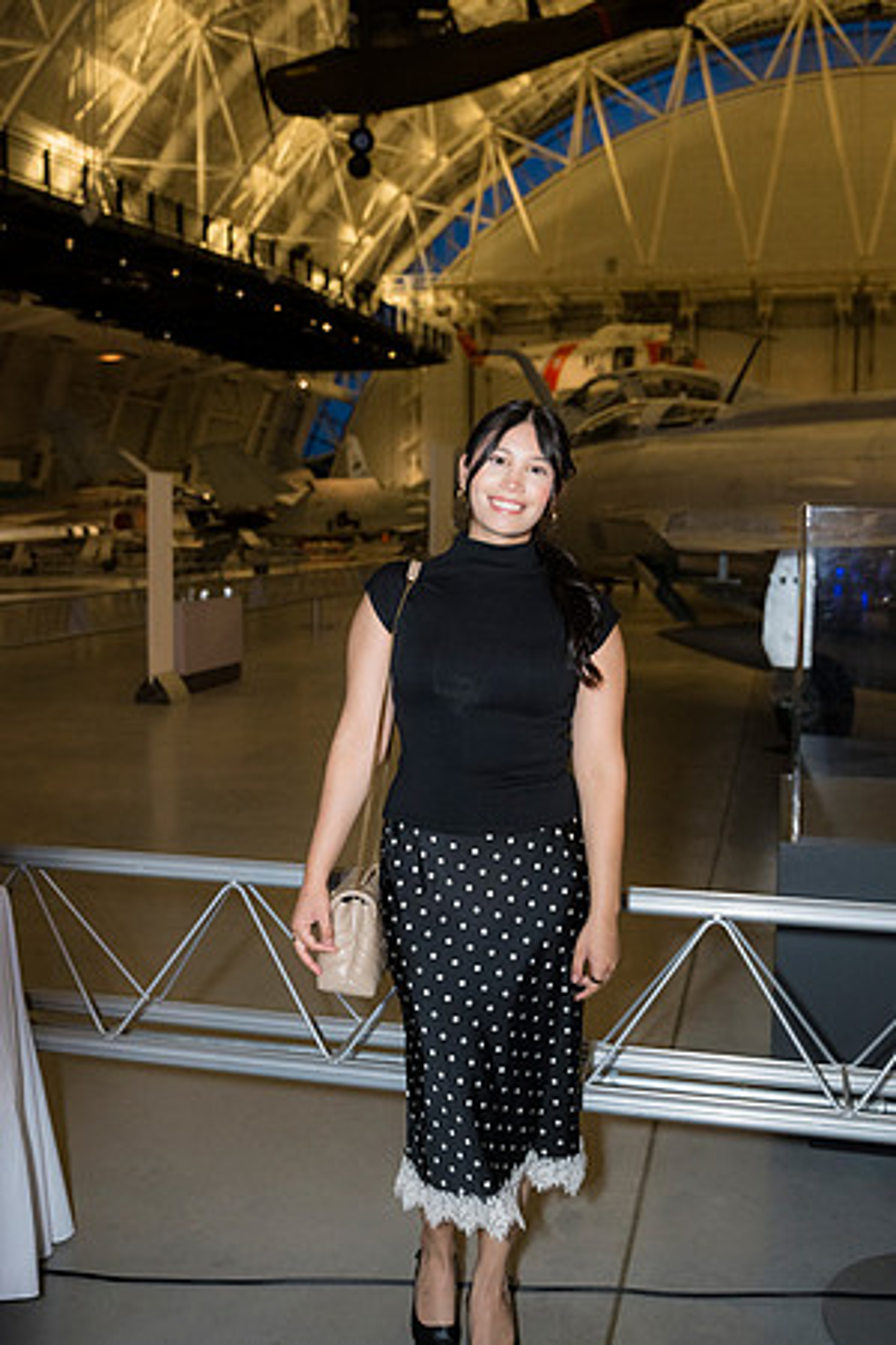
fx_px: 1307
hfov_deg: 37.9
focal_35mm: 35
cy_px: 672
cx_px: 448
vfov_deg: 54.4
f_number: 4
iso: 3200
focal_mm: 35
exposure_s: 1/160
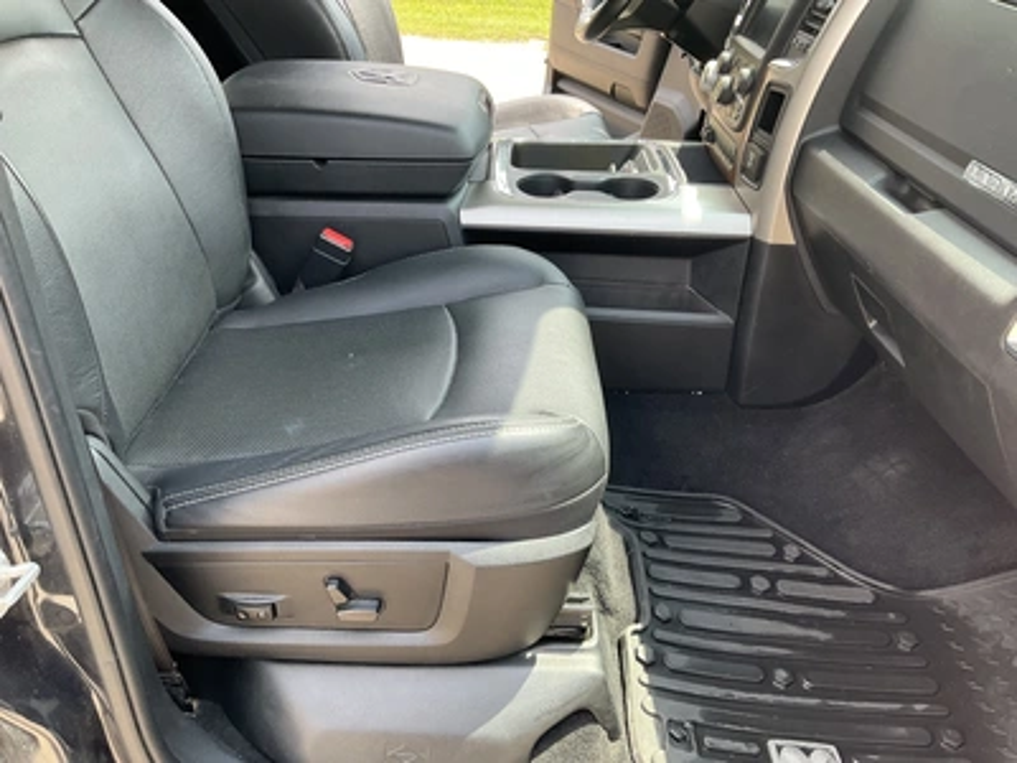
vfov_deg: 48.2
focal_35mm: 29
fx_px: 852
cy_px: 382
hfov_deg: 61.7
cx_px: 508
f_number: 1.8
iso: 25
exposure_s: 1/122
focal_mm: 3
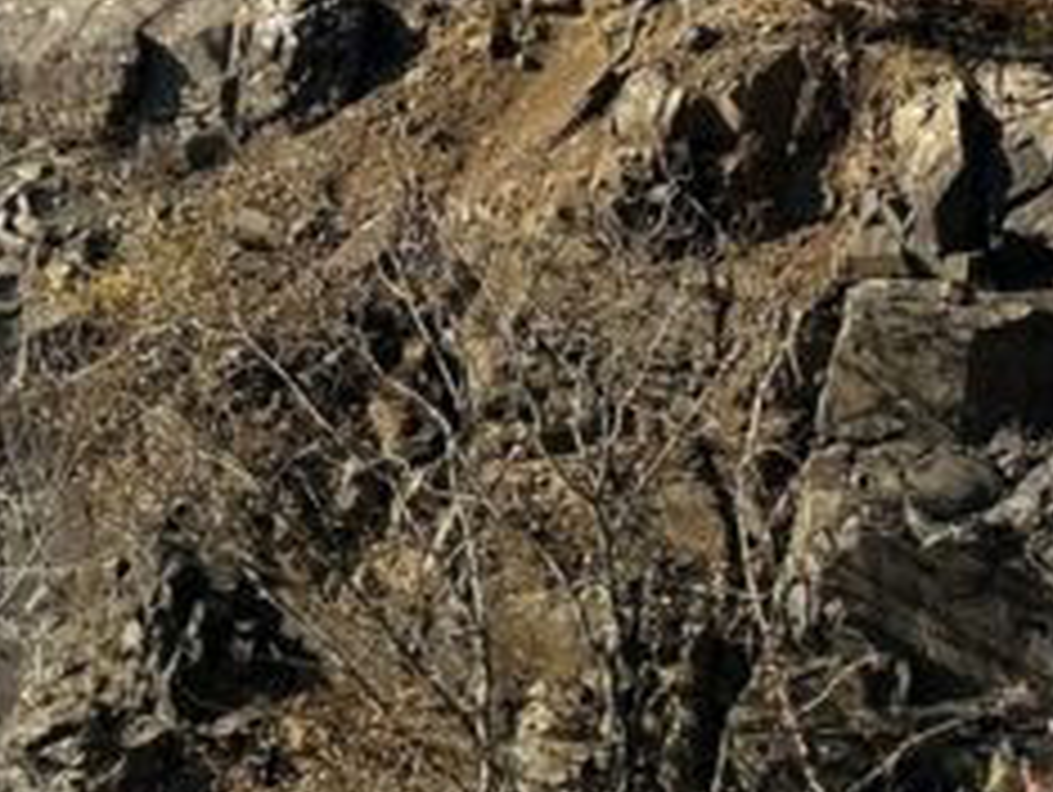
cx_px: -774
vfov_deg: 13.8
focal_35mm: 105
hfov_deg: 16.1
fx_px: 3197
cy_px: -117
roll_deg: -0.5
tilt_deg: -1.9
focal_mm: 6.86
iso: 80
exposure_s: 1/4348
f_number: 1.78
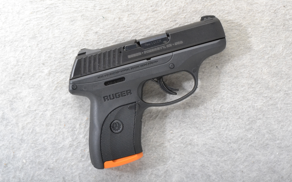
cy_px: 85
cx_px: 147
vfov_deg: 17.6
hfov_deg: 27.8
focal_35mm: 74
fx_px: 589
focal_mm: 48
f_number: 20
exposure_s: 1/160
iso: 3200
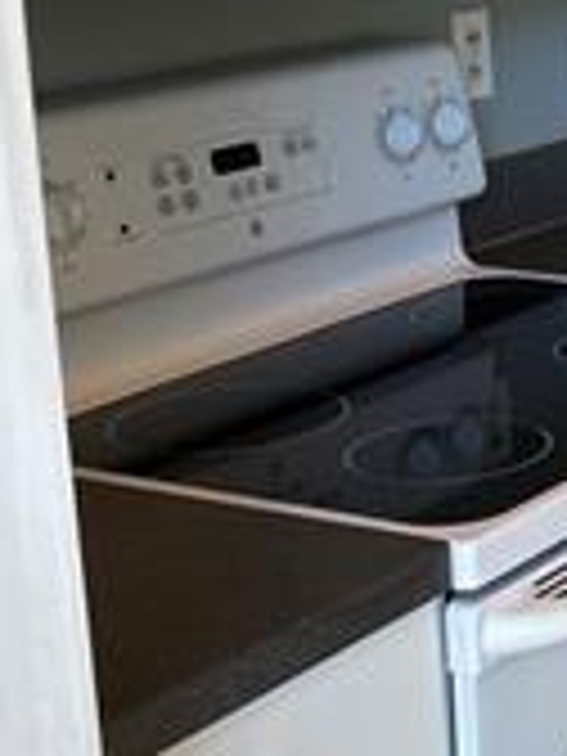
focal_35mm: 93
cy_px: 270
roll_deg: -0.7
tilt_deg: -11.5
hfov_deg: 14.2
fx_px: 2031
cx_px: 990
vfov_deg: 21.0
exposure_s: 1/120
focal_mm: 4.25
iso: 80
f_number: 1.8
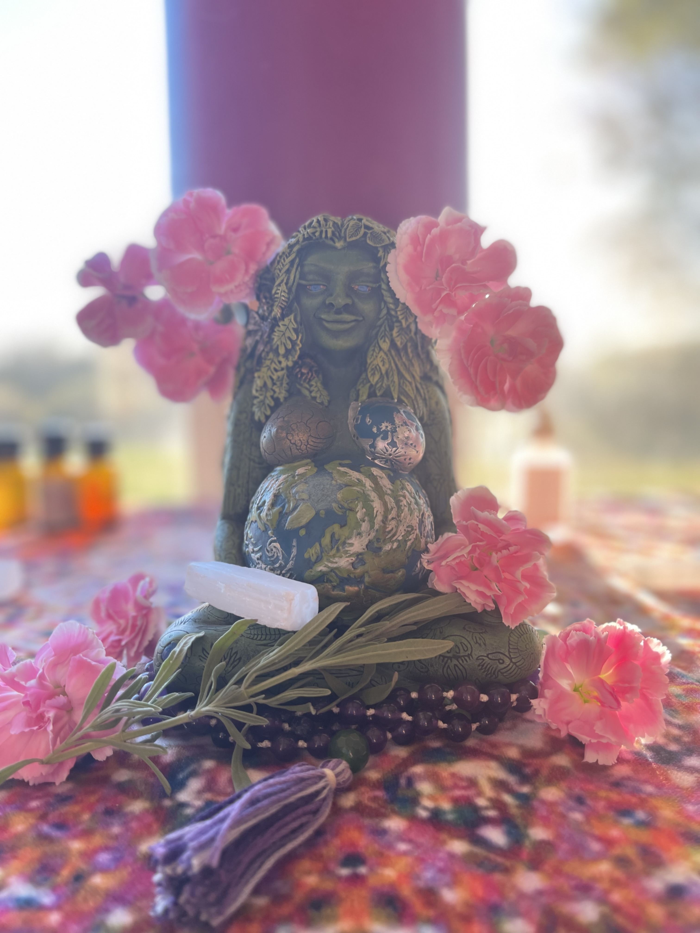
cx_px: 350
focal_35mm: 26
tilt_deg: -9.1
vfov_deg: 67.3
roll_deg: +0.6
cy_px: 466
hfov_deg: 53.1
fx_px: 701
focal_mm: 5.1
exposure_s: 1/121
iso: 50
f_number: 1.6
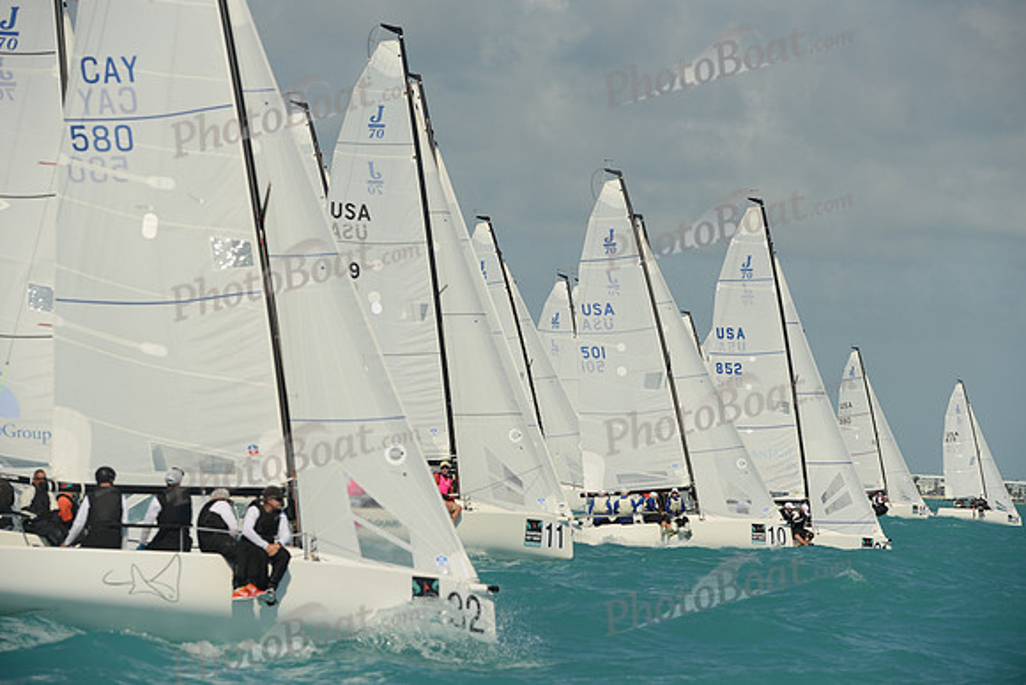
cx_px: 513
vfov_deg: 6.9
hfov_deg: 10.3
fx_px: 5701
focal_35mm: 200
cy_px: 342
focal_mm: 200
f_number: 6.3
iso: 200
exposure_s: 1/2000
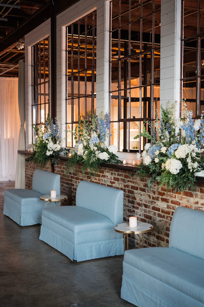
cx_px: 102
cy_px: 154
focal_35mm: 50
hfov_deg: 27.0
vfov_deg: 39.6
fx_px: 426
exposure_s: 1/160
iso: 1000
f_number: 2.8
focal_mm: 50
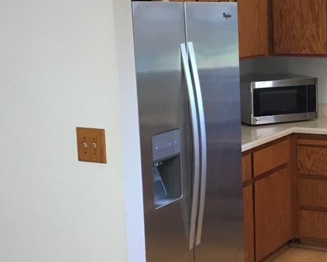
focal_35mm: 78
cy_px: 144
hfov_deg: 23.6
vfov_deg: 19.6
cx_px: 309
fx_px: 755
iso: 100
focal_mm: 4.15
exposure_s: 1/30
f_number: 2.2
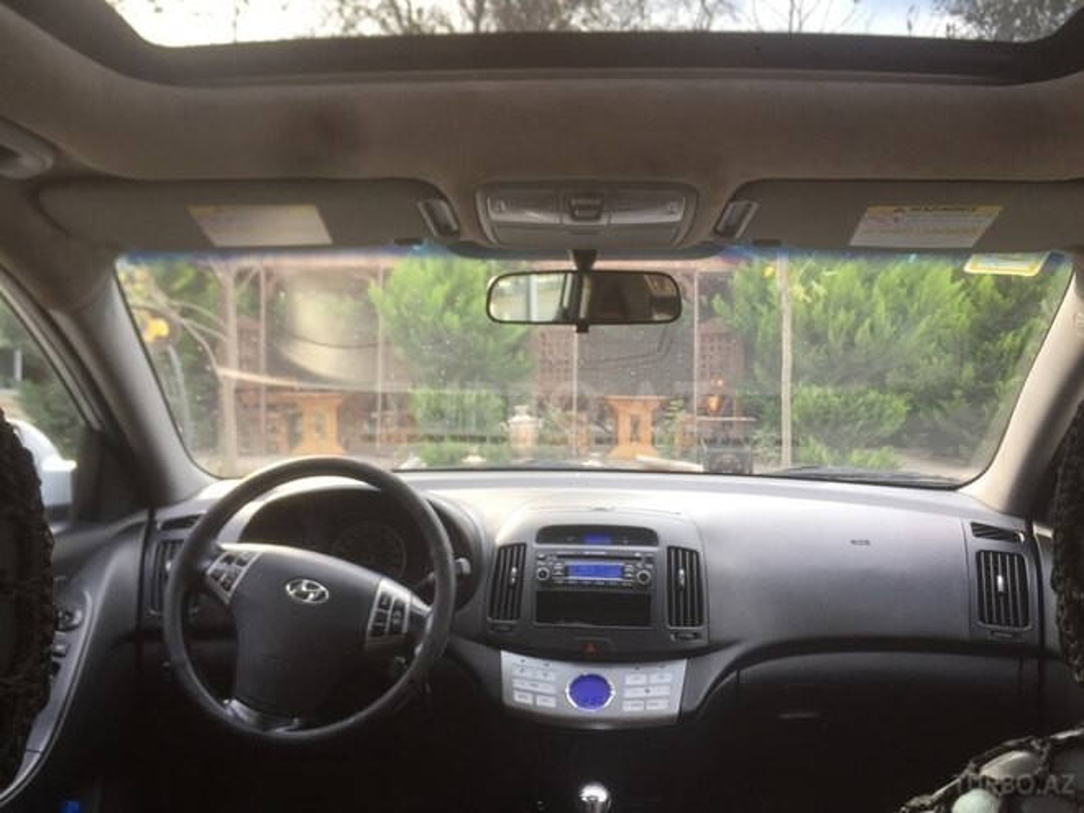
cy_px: 406
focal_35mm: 29
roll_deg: -1.4
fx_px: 908
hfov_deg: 61.7
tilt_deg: +2.3
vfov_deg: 48.2
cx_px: 542
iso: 40
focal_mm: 4.15
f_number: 2.2
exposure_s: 1/100
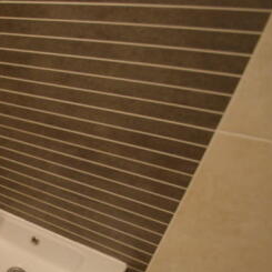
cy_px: 215
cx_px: -37
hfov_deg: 38.6
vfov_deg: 46.1
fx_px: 302
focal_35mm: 34
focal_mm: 10
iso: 400
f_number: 3.5
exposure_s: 1/10
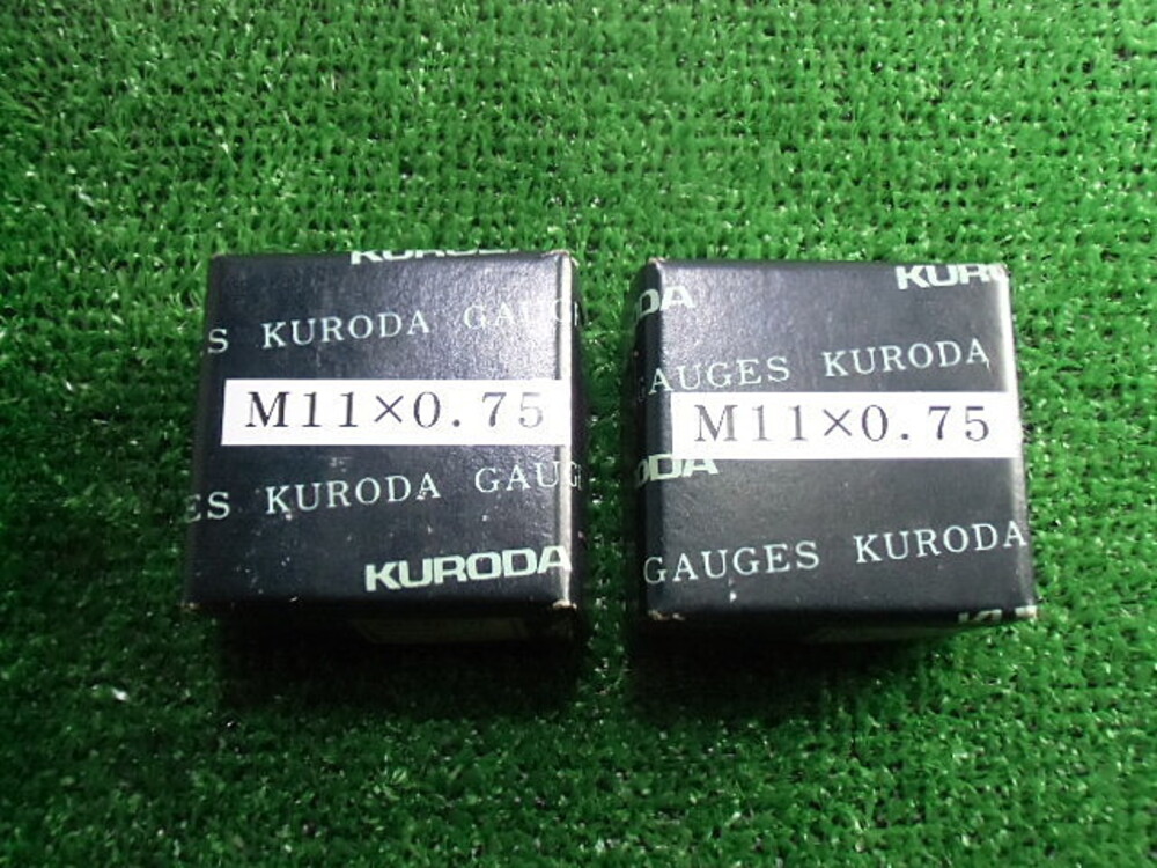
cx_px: 578
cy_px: 434
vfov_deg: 42.9
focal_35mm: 33
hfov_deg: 55.4
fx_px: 1103
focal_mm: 5.93
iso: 800
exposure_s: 1/60
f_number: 3.7
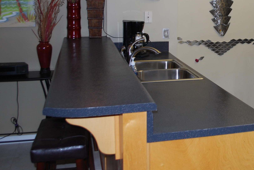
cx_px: 212
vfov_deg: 26.5
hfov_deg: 37.8
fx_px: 353
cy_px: 32
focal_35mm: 50
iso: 200
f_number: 3.5
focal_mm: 18
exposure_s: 1/60
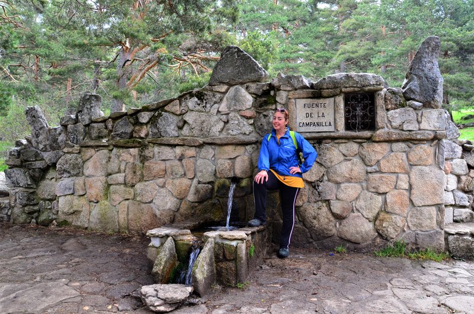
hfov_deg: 67.5
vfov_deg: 47.7
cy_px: 157
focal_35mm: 27
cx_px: 237
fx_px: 355
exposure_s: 1/60
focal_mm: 18
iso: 640
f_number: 8
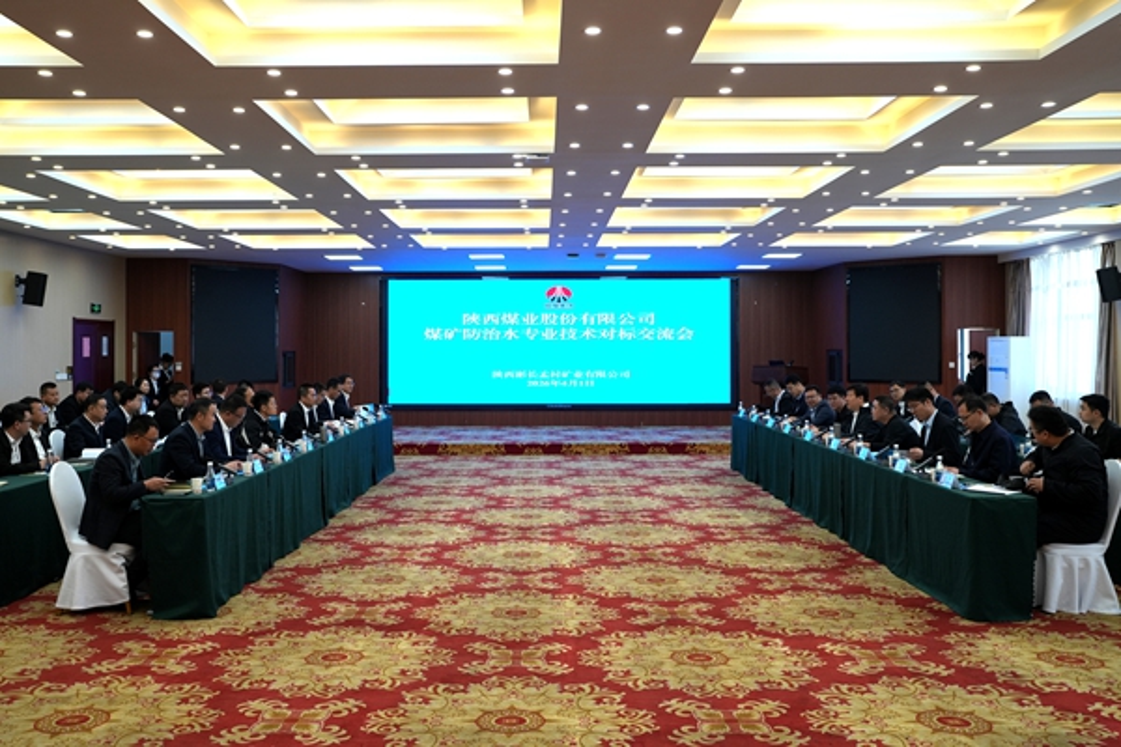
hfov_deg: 58.7
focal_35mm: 32
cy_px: 374
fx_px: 996
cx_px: 560
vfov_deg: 41.1
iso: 500
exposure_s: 1/100
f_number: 5.6
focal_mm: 32
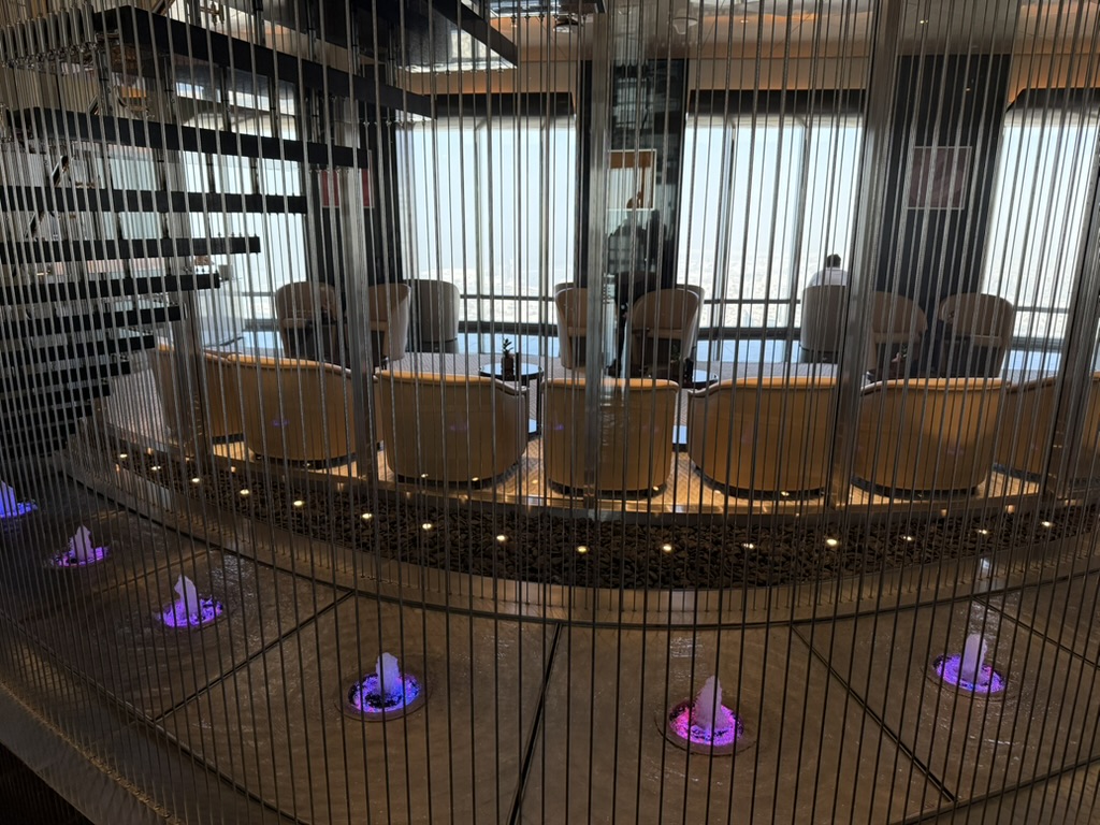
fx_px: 763
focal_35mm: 24
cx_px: 550
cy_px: 412
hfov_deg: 71.6
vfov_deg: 56.8
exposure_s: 1/237
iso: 250
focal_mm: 6.76
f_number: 1.78
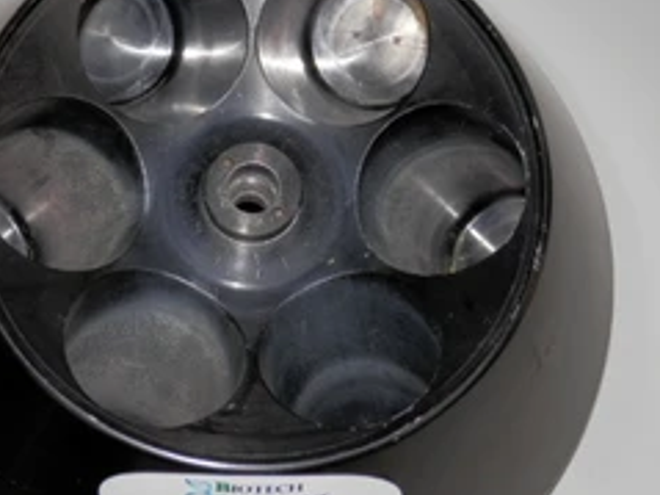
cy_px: 218
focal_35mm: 62
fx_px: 1182
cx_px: 257
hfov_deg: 31.1
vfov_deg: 23.6
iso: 100
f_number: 3.6
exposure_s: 1/60
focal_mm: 6.6
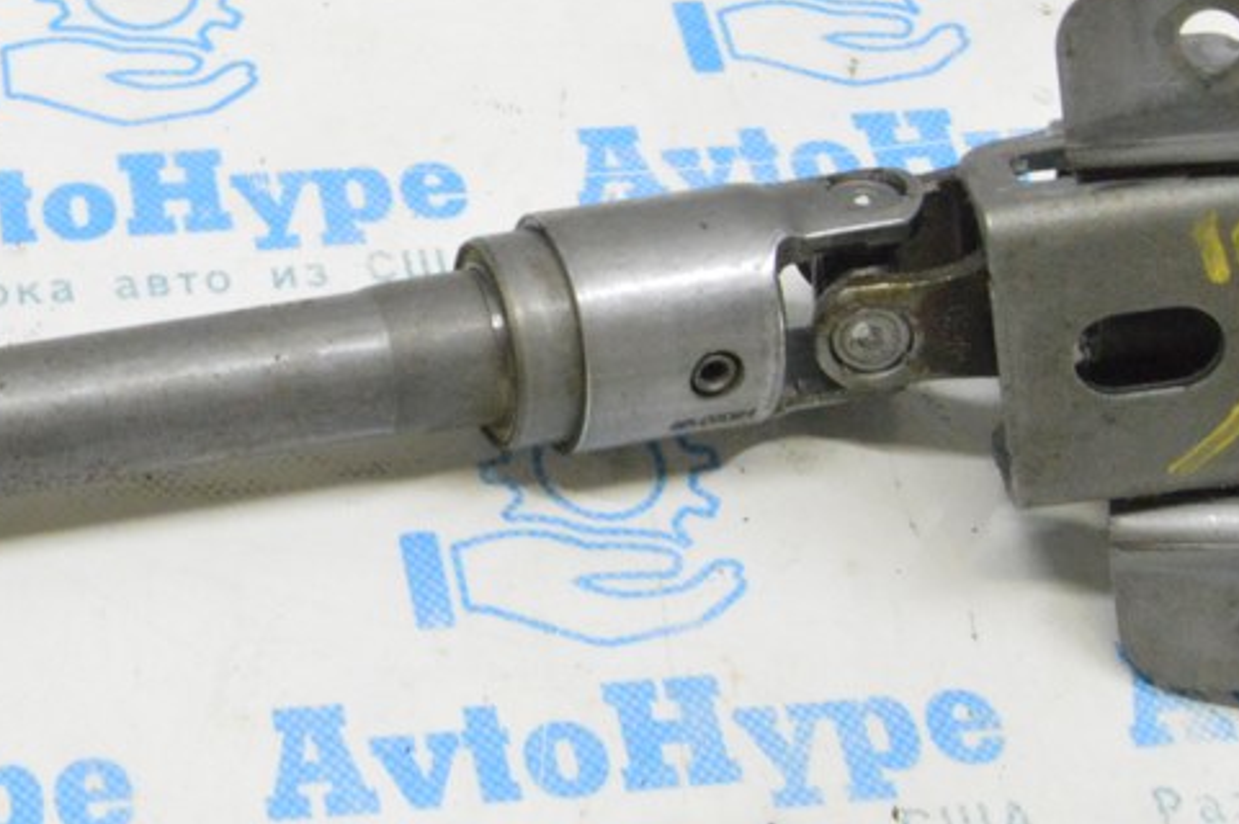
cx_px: 85
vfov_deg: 16.3
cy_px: 179
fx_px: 2855
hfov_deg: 23.7
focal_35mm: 83
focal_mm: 26
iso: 6400
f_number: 20
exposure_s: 1/15
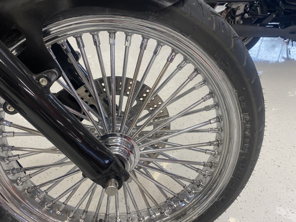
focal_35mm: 26
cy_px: 111
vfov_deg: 53.1
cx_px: 148
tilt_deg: -32.7
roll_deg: -1.3
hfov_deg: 67.3
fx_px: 222
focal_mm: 4.25
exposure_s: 1/100
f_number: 1.8
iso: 125
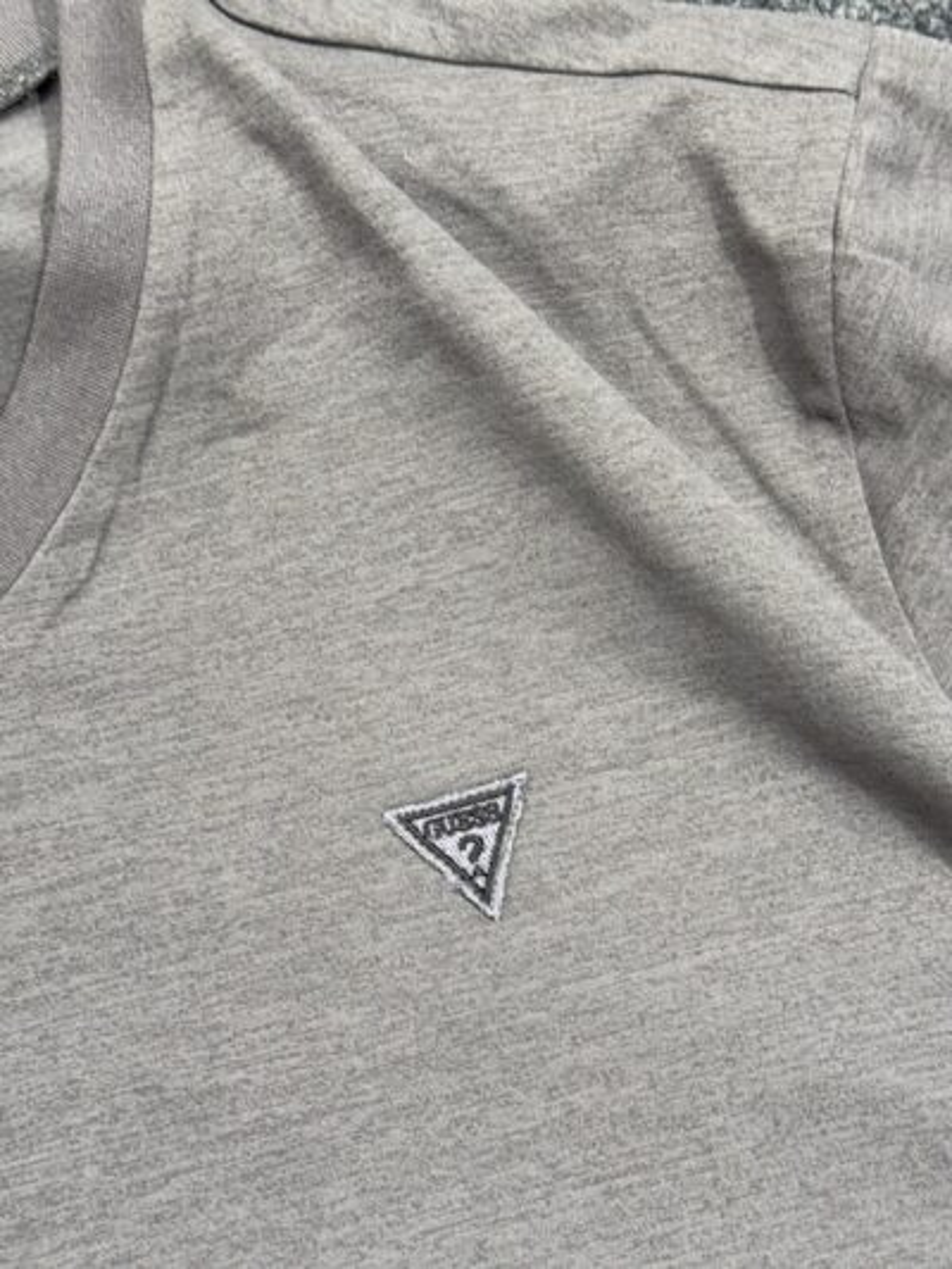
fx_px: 1759
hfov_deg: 30.3
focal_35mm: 48
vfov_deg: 39.6
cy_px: 634
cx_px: 476
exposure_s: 1/50
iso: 80
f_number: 1.78
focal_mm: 6.76
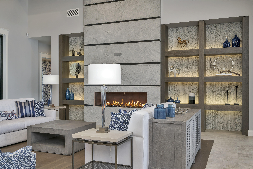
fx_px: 246
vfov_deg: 37.9
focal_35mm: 35
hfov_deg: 54.4
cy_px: 84
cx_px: 126
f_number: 8
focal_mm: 35
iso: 100
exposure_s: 1/3
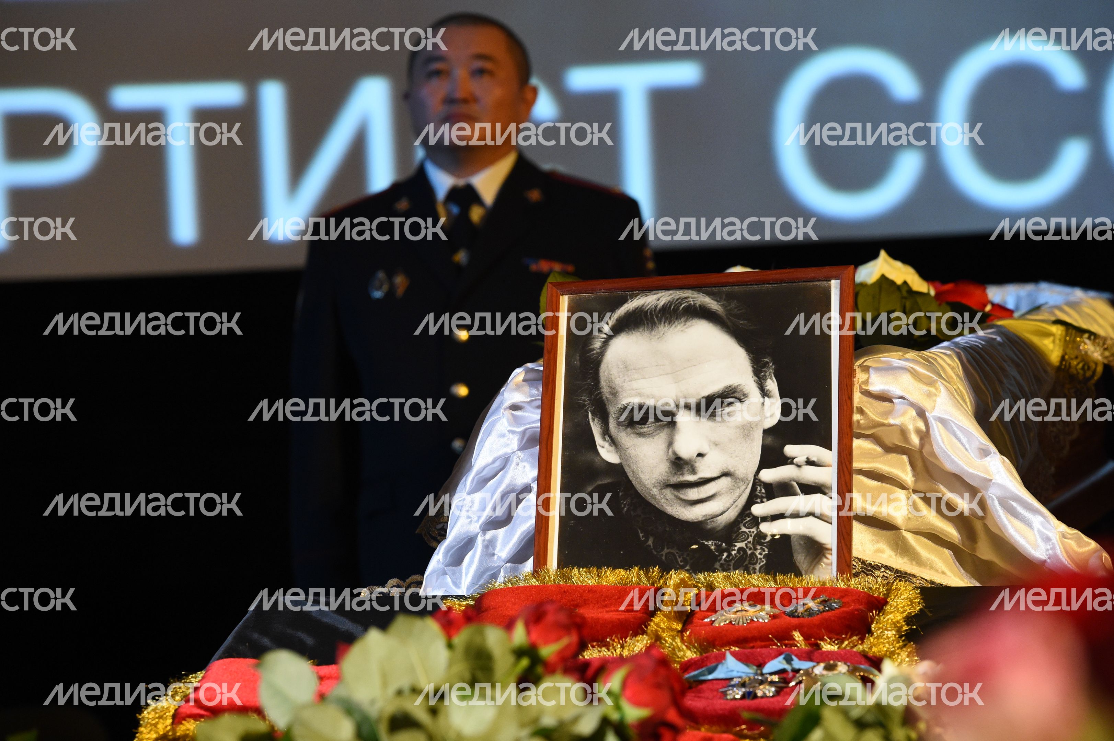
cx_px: 557
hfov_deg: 12.5
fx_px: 5103
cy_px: 370
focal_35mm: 165
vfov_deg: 8.3
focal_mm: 165
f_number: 6.3
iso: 5000
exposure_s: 1/80
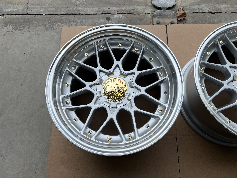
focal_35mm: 26
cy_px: 89
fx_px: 178
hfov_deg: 67.3
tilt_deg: -73.2
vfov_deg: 53.1
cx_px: 118
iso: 50
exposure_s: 1/1751
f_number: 1.5
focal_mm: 5.7
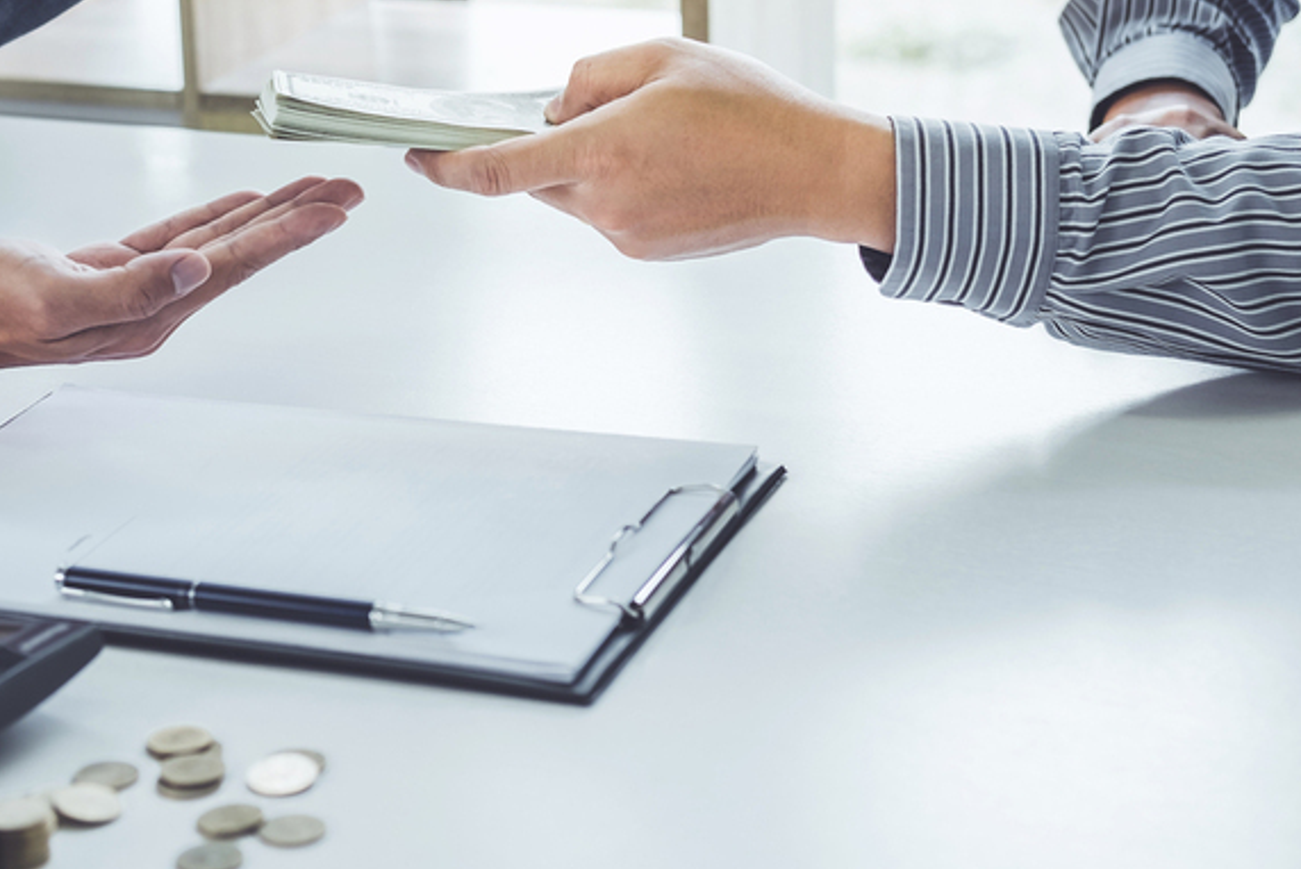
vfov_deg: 16.1
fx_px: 3073
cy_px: 307
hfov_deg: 23.8
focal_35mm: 85
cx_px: 412
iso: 200
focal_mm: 35
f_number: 2.8
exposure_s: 1/125
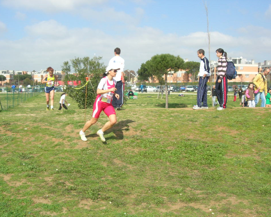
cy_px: 109
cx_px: 138
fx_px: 321
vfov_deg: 37.3
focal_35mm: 40
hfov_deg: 45.8
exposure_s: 1/1238
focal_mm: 7.8
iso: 200
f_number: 4.8
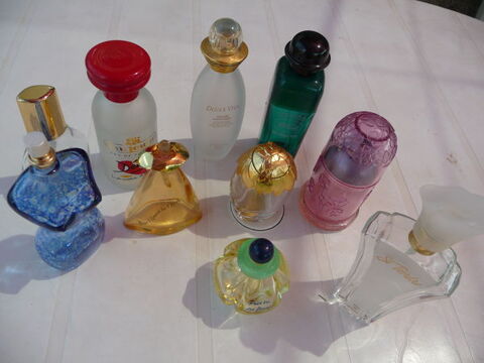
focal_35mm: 28
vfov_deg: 49.7
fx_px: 391
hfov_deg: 63.4
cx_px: 242
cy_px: 182
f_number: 3.3
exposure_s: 1/500
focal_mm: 4.7
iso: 100
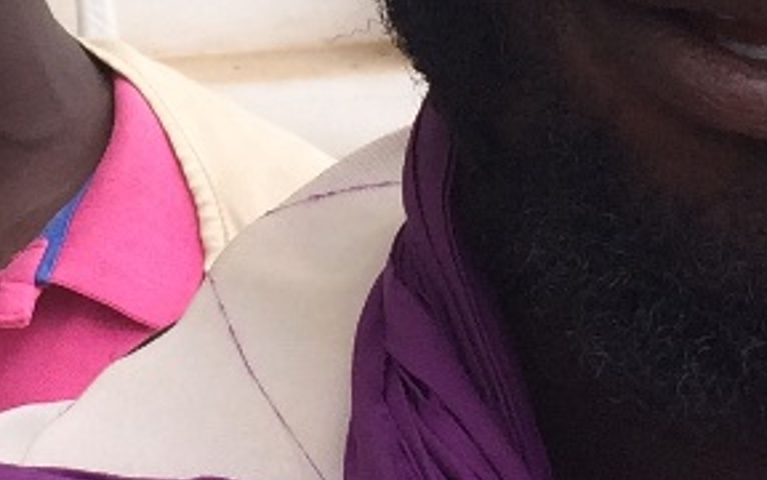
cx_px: 99
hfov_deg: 12.0
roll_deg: +1.5
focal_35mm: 174
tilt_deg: -5.9
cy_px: 91
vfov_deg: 7.5
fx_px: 3637
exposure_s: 1/873
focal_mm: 4.15
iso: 32
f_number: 2.2
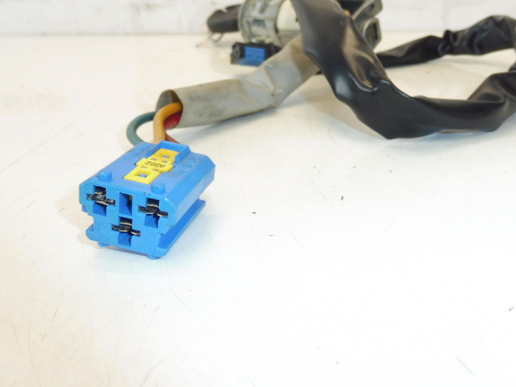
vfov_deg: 40.4
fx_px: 522
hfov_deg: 52.4
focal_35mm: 35
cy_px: 141
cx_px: 303
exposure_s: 1/60
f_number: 3.5
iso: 200
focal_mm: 4.3
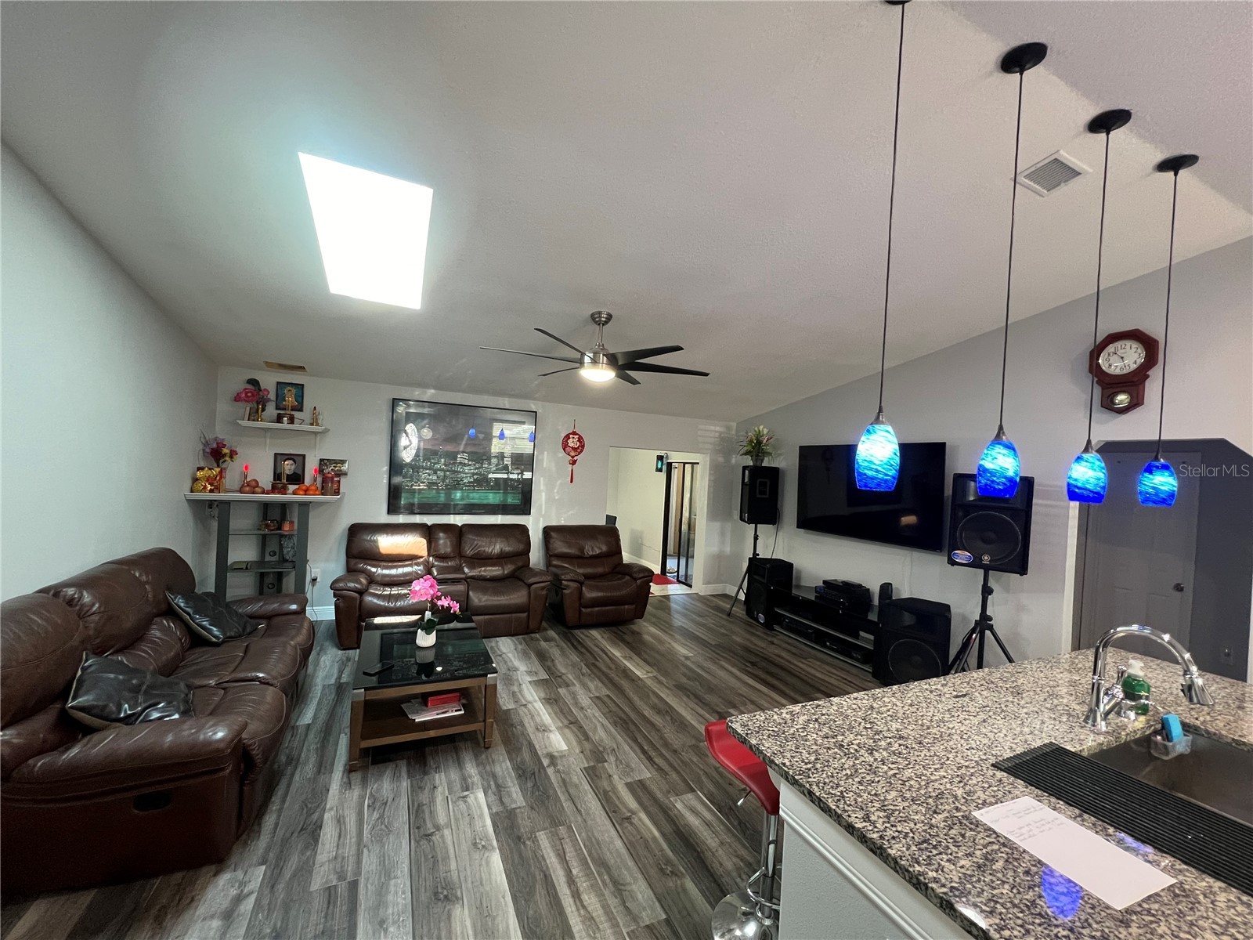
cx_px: 626
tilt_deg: +0.2
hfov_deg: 106.2
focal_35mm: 13
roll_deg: -3.7
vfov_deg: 89.9
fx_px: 471
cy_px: 470
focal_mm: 1.57
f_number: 1.8
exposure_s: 1/60
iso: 320
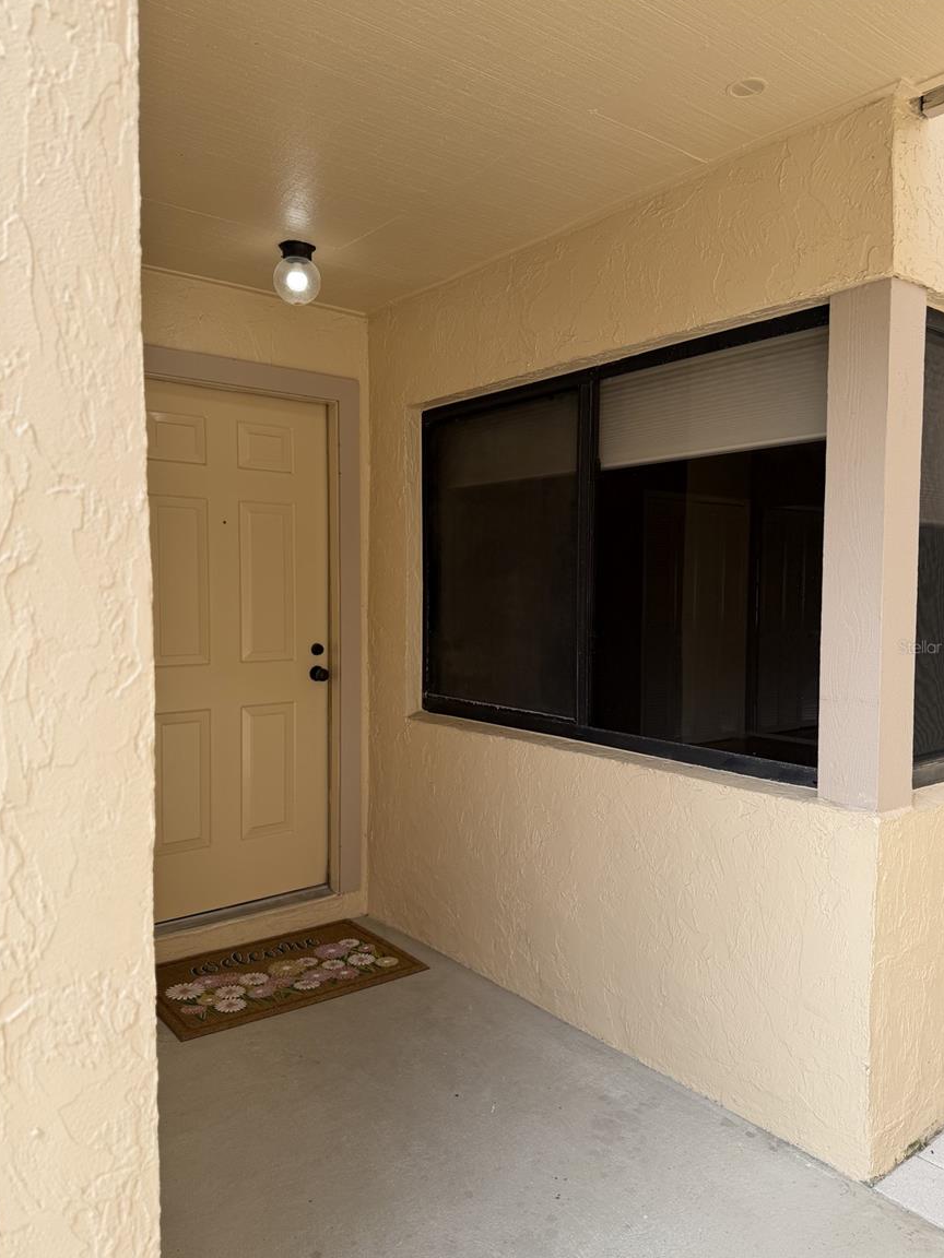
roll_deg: -0.6
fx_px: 909
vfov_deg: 69.4
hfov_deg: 54.9
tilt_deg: -2.8
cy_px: 646
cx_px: 484
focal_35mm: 25
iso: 80
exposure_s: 1/689
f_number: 1.78
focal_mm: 6.76
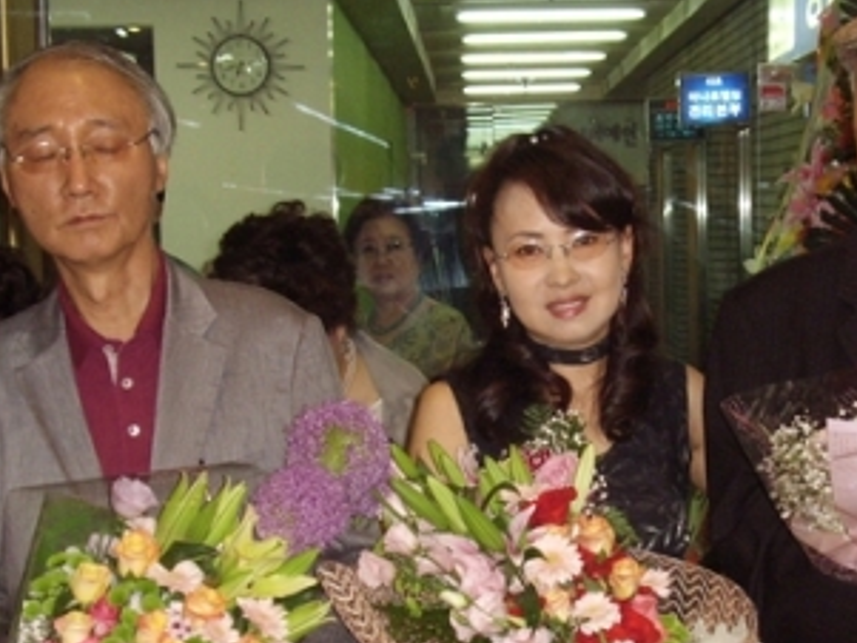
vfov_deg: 20.1
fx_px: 1808
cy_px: 465
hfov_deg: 26.6
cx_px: 521
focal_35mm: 73
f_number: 3.4
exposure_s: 1/60
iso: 200
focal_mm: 8.4
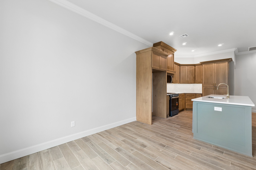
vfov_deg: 77.3
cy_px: 85
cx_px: 128
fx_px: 107
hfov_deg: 100.4
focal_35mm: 15
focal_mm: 10
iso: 200
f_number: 9
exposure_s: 1/50
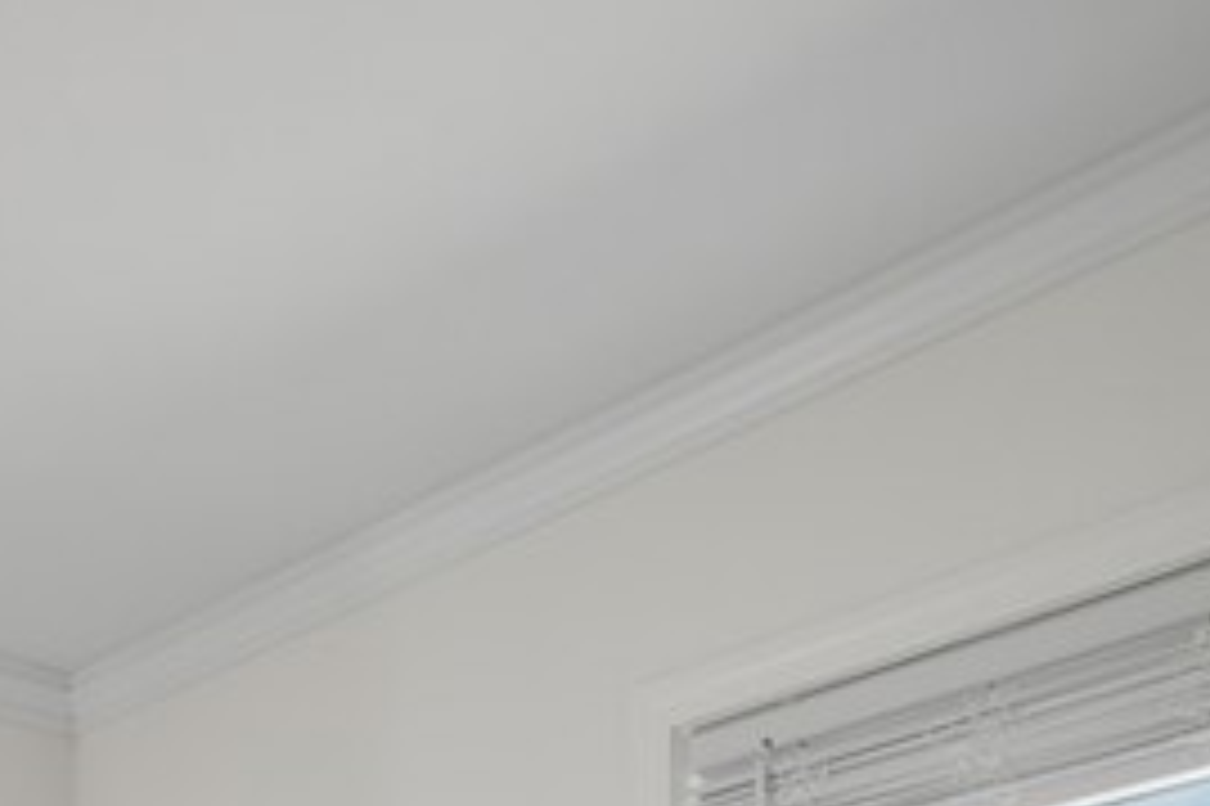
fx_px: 2049
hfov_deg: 32.0
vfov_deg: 17.8
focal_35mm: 61
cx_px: 238
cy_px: 1448
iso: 200
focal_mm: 16
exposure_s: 1/8
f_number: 6.3
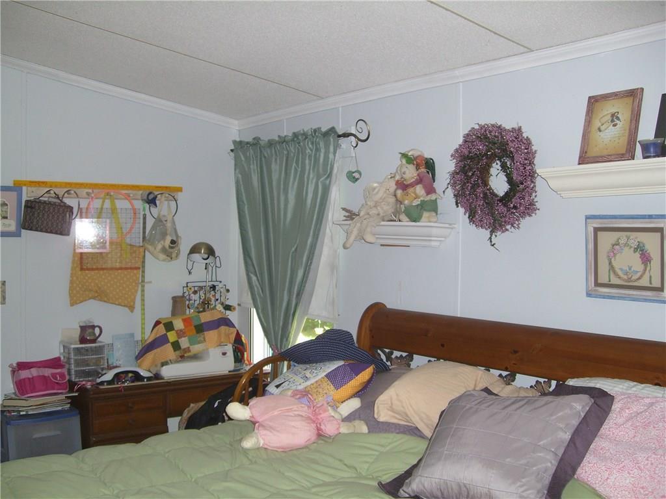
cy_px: 250
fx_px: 731
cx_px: 333
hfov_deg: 49.0
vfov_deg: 37.7
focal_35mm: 38
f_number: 2.7
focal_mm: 6.2
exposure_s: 1/60
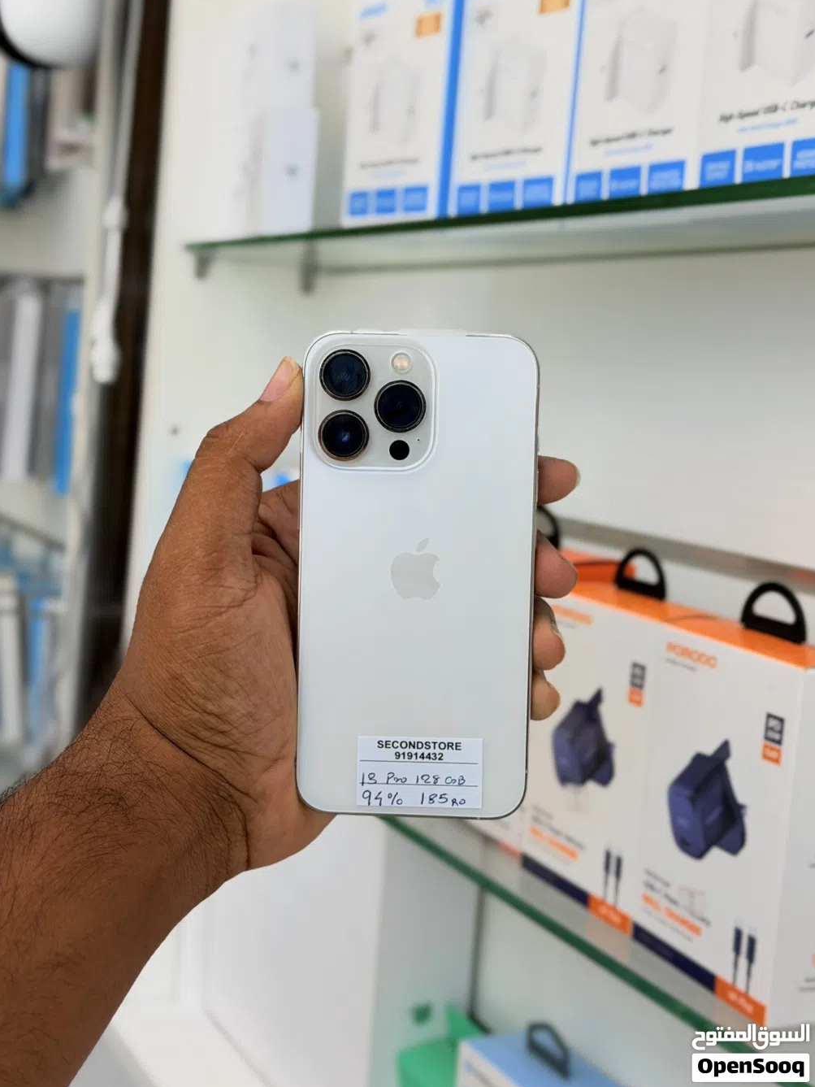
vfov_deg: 38.9
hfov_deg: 29.7
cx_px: 414
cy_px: 547
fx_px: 1538
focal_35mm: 49
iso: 64
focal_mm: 6.76
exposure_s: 1/681
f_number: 1.78
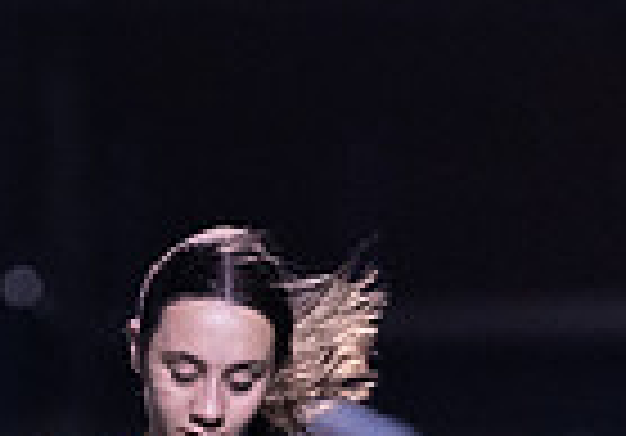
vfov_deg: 1.0
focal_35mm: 1439
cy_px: 664
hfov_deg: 1.4
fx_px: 25386
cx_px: 343
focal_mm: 200
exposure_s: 1/1000
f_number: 2.8
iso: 4000
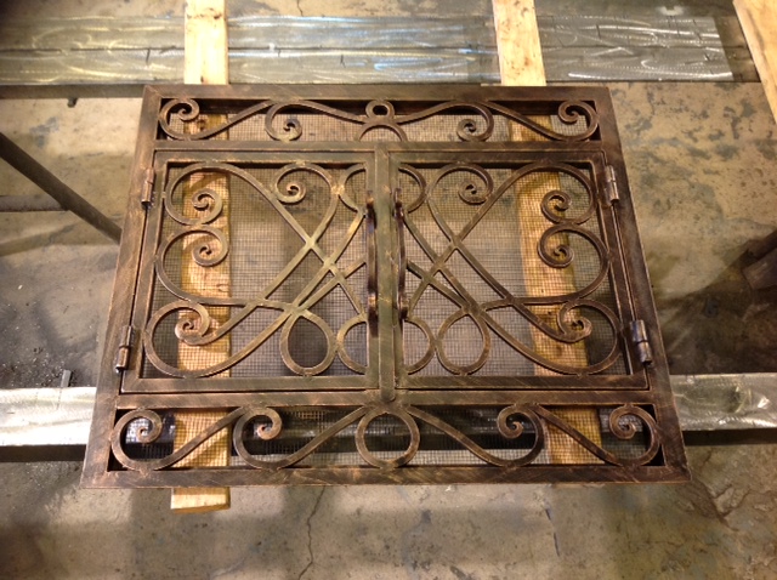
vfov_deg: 40.6
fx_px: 784
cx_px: 388
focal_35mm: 35
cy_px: 290
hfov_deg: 52.7
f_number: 2.4
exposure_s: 1/15
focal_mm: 4.28
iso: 160
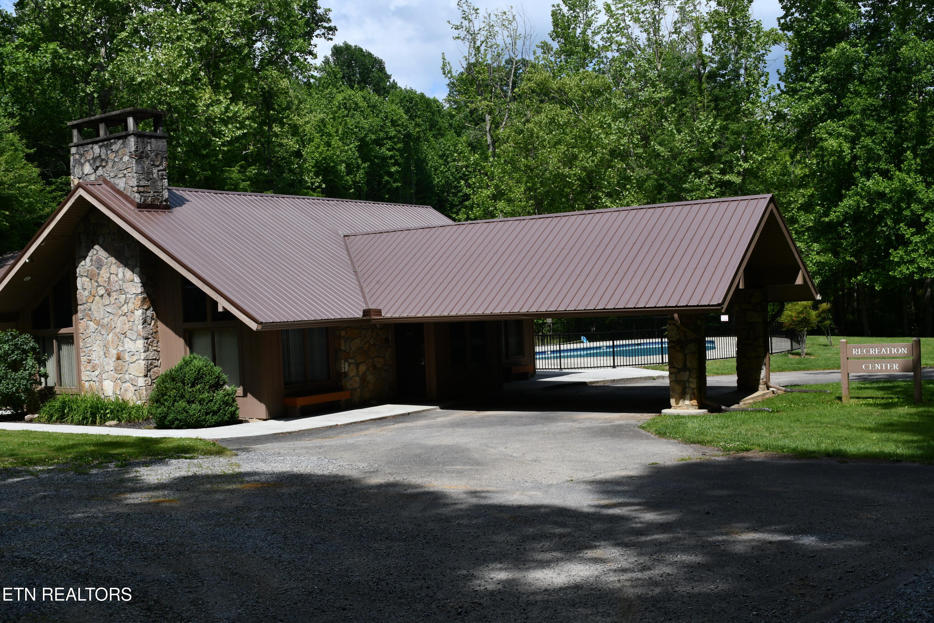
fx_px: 1090
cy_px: 312
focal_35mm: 42
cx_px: 467
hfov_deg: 46.4
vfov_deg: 31.9
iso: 200
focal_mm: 28
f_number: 7.1
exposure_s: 1/250
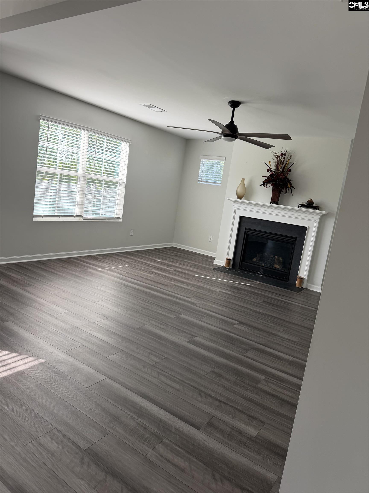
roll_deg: -8.9
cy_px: 246
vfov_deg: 71.6
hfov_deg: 56.8
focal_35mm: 24
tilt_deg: -8.9
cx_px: 184
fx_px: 341
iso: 64
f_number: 1.78
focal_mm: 6.76
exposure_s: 1/182
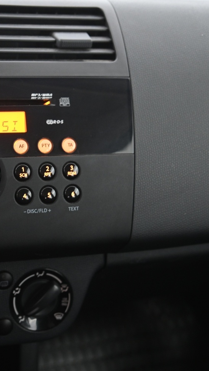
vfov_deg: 35.4
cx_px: -37
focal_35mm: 59
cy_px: 195
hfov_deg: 19.3
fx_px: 581
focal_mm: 34
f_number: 4
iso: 2000
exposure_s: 1/10
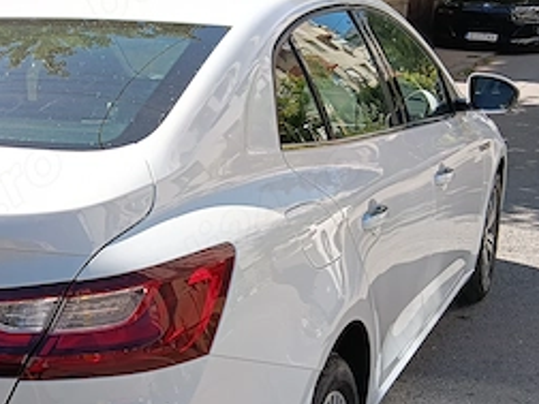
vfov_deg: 23.5
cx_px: 73
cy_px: 274
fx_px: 965
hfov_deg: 30.1
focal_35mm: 62
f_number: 1.8
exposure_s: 1/384
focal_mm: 3.96
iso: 50
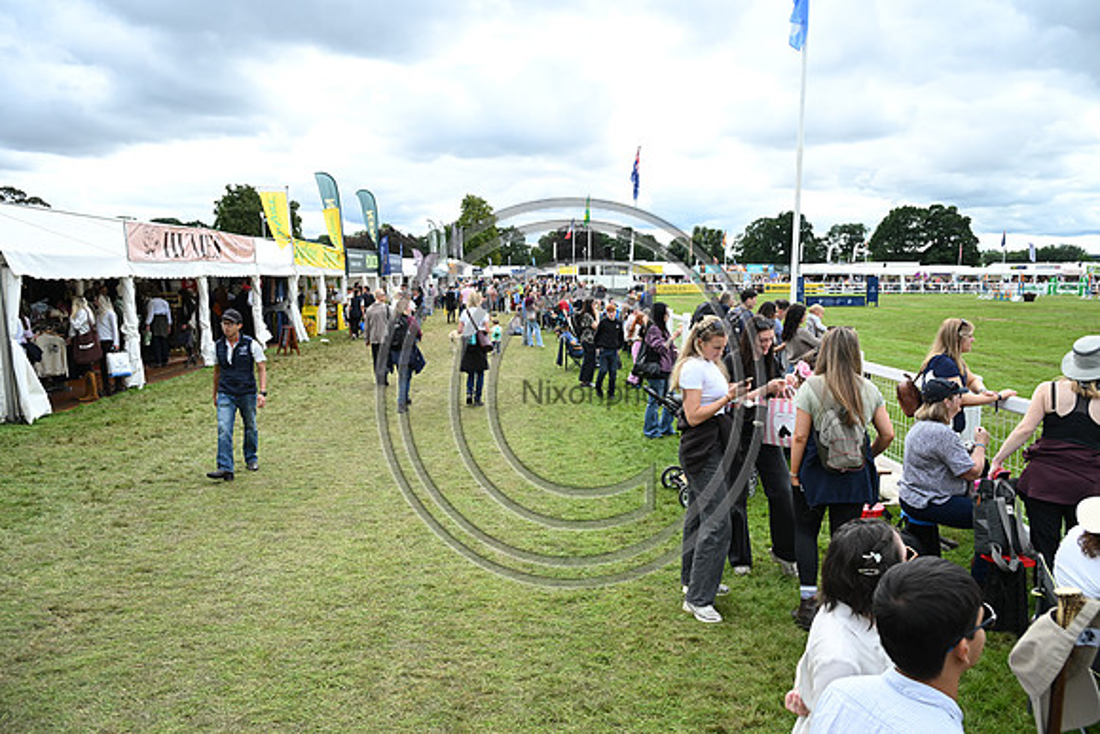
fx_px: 733
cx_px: 550
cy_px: 367
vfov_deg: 53.2
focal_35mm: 24
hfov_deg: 73.7
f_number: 5
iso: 720
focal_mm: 24
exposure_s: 1/1250
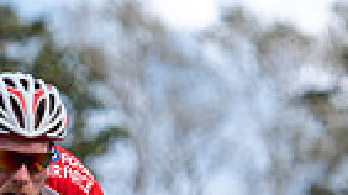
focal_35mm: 518
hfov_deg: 4.2
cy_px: 223
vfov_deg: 2.3
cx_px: 0
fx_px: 4775
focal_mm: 120
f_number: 2.8
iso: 160
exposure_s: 1/2000
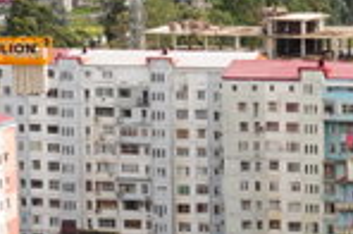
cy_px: -81
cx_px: 453
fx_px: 1986
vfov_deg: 6.7
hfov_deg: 10.0
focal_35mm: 203
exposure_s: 1/400
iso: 320
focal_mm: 50
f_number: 10
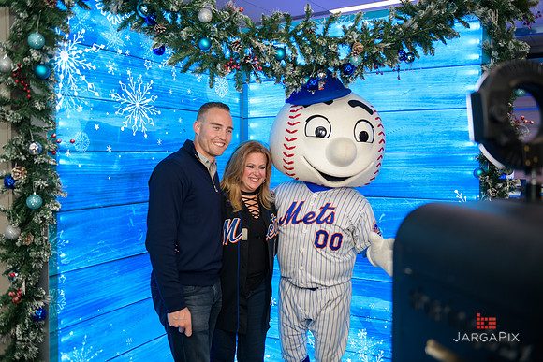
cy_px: 181
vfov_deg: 38.9
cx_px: 272
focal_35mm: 34
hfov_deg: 55.8
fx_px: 513
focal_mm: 34
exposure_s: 1/125
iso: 400
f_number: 3.2
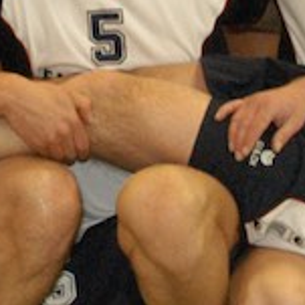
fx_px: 1725
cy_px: -104
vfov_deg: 9.9
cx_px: 188
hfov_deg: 10.1
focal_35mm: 173
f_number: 6.7
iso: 1600
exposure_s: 1/60
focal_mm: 20
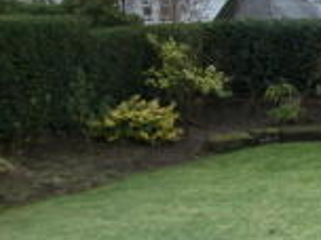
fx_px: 1604
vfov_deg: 8.6
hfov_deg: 10.6
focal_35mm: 173
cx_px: 611
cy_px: 161
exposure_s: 1/82.3
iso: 100
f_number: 3.7
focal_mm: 11.4
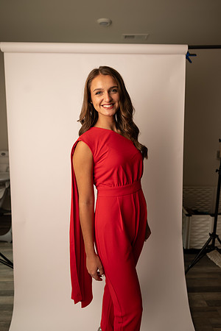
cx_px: 110
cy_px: 166
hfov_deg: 53.1
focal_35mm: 24
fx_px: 221
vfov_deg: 73.7
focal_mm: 24
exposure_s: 1/160
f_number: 3.2
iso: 100
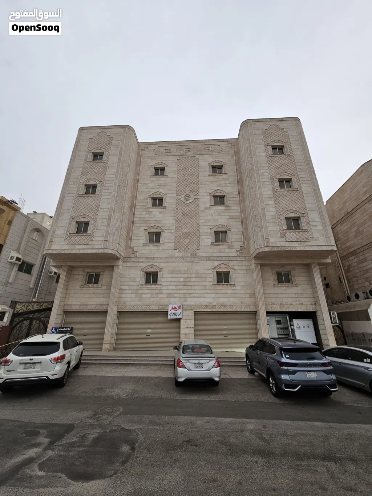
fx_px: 186
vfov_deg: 106.2
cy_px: 248
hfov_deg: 89.9
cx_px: 186
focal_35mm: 13
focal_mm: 2.2
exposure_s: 1/60
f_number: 2.2
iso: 125
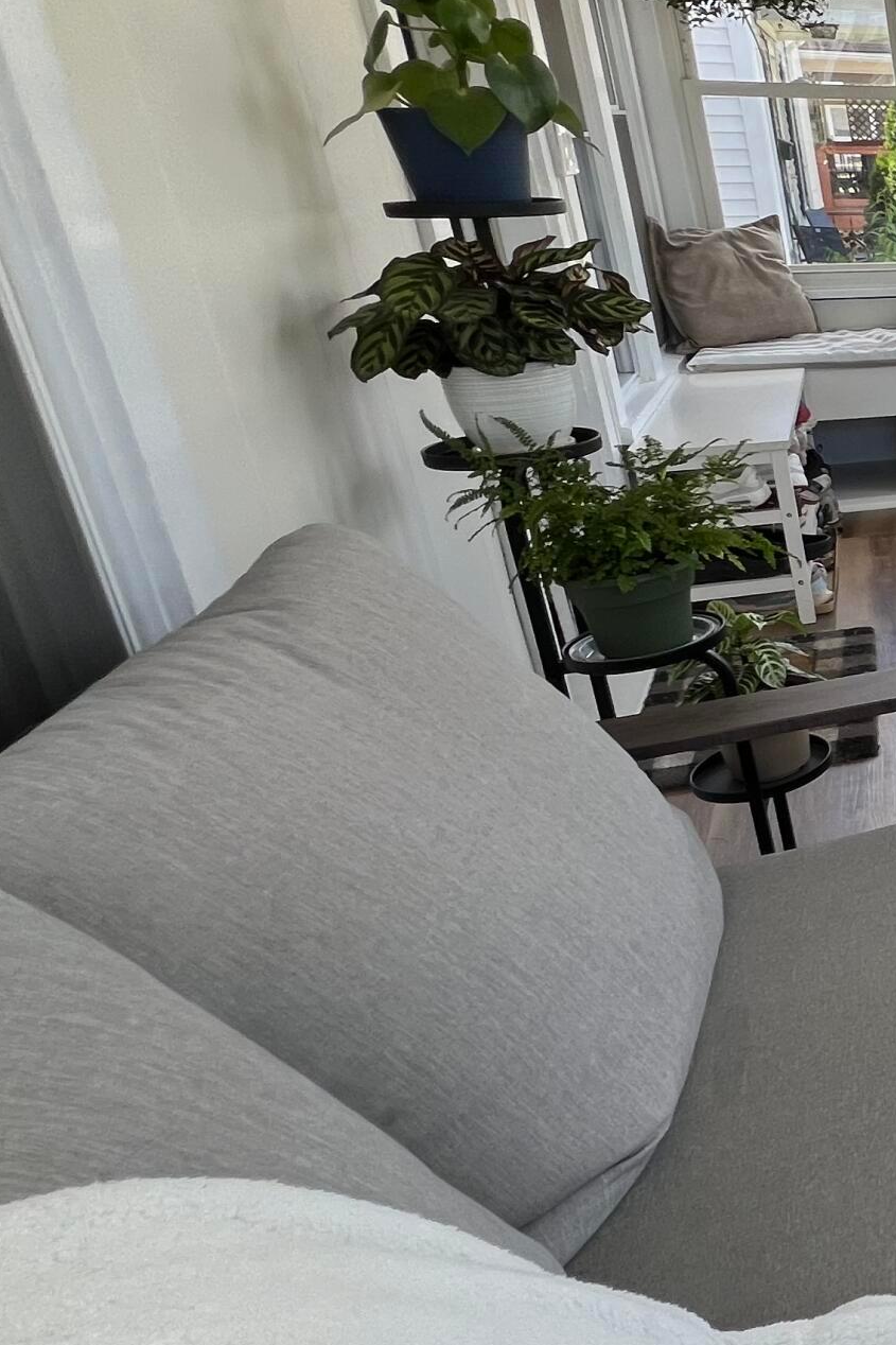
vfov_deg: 58.4
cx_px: 1566
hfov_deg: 23.4
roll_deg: -1.0
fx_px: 1195
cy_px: 560
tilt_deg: -18.5
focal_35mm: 32
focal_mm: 1.57
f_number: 1.8
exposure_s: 1/156
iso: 32
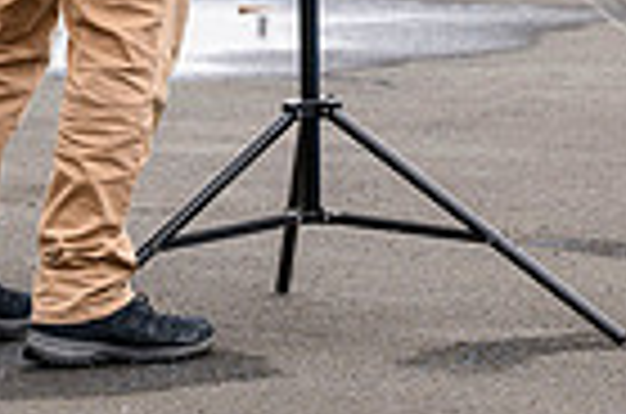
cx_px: 896
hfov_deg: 3.9
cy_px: -349
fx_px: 9074
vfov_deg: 2.6
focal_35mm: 523
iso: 500
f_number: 4
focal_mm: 125
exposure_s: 1/500
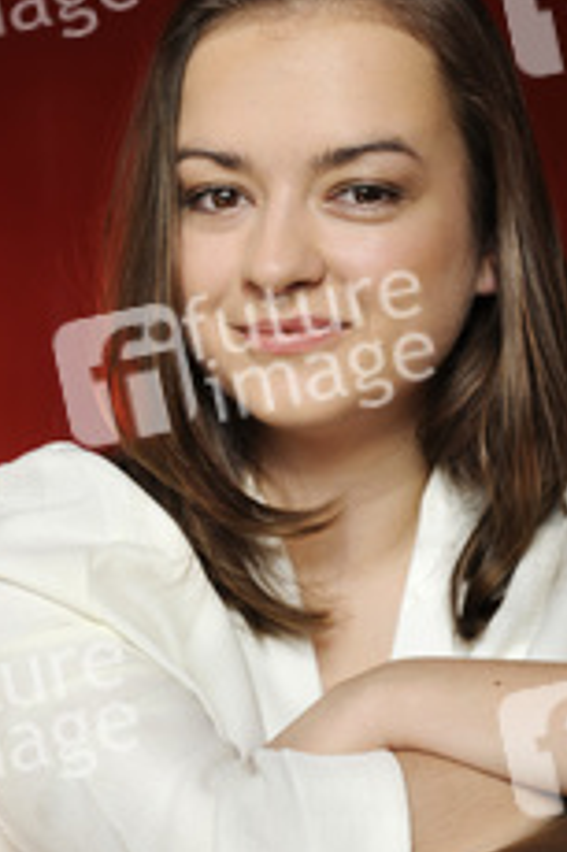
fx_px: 2886
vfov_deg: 16.8
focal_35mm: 122
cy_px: 545
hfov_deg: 11.2
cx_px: 352
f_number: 5
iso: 500
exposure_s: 1/60
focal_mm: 70
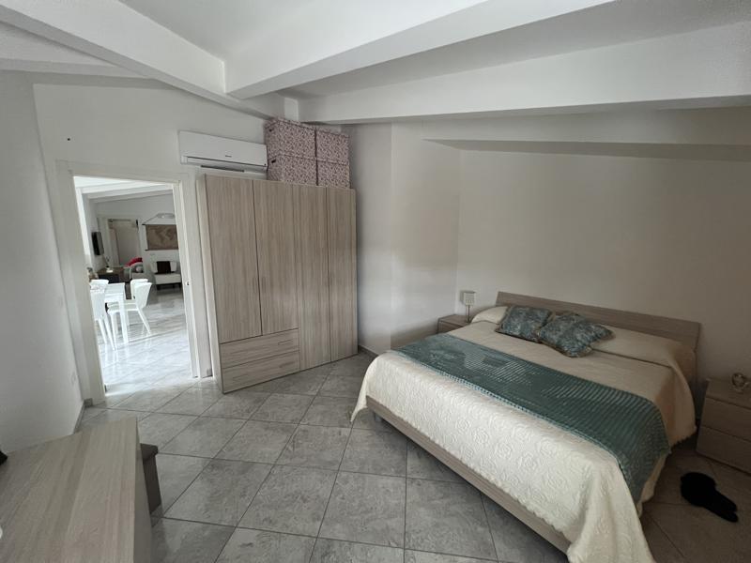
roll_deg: +0.4
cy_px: 282
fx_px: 282
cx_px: 376
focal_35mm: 13
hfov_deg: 106.2
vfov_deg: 89.9
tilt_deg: -8.9
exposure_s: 1/60
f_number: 1.8
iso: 500
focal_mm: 1.57
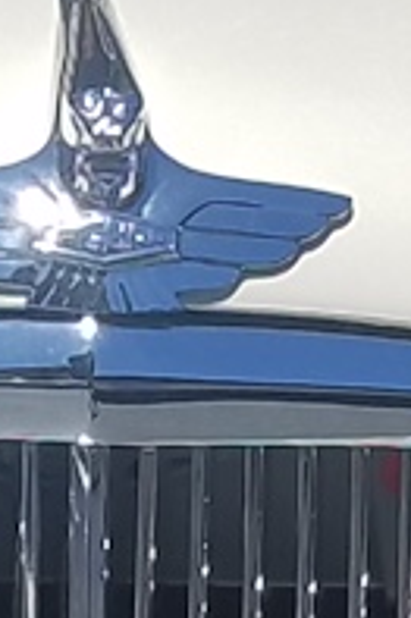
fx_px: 4752
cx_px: 154
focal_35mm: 277
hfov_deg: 5.0
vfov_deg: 7.2
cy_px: 1107
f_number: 1.7
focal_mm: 4.2
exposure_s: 1/3416
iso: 50
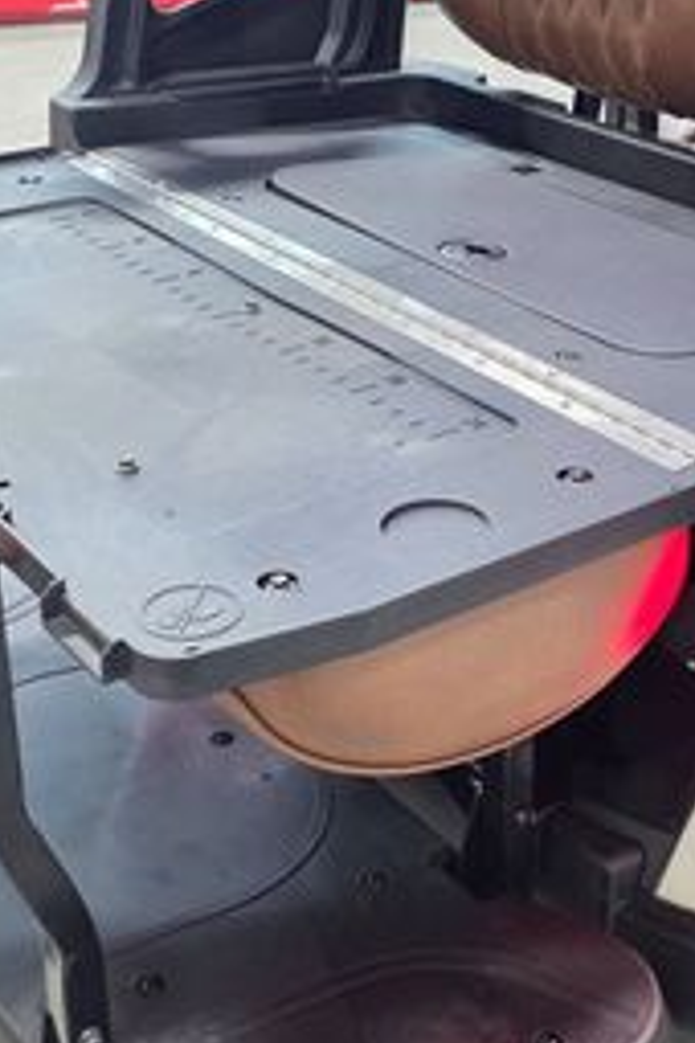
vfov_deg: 33.4
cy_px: 474
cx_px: 507
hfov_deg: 22.4
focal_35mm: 60
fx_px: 1737
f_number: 1.7
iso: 400
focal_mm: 6.3
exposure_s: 1/120
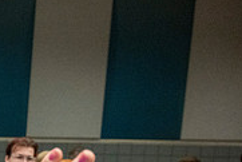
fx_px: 518
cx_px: -143
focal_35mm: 77
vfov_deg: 16.4
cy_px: 231
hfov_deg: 21.2
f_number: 4
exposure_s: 1/500
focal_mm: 24
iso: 10000
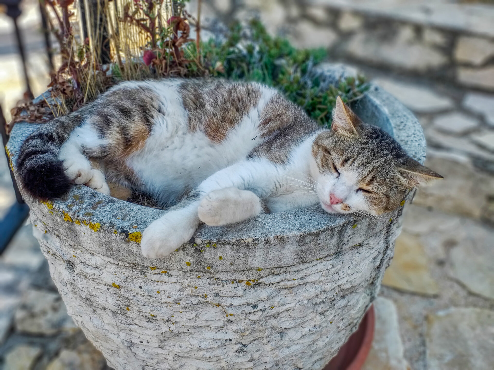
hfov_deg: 67.3
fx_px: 371
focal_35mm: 26
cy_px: 185
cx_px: 247
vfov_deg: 53.1
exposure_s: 1/755
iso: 40
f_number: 1.9
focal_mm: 3.6
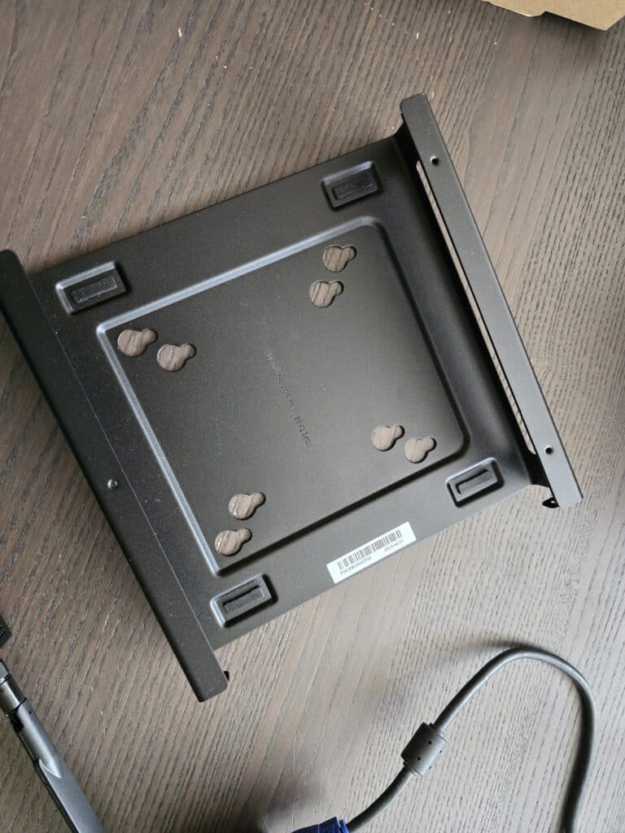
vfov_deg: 73.9
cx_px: 312
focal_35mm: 23
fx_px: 554
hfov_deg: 58.9
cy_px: 416
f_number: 1.7
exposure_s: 1/100
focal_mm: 6.3
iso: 1600
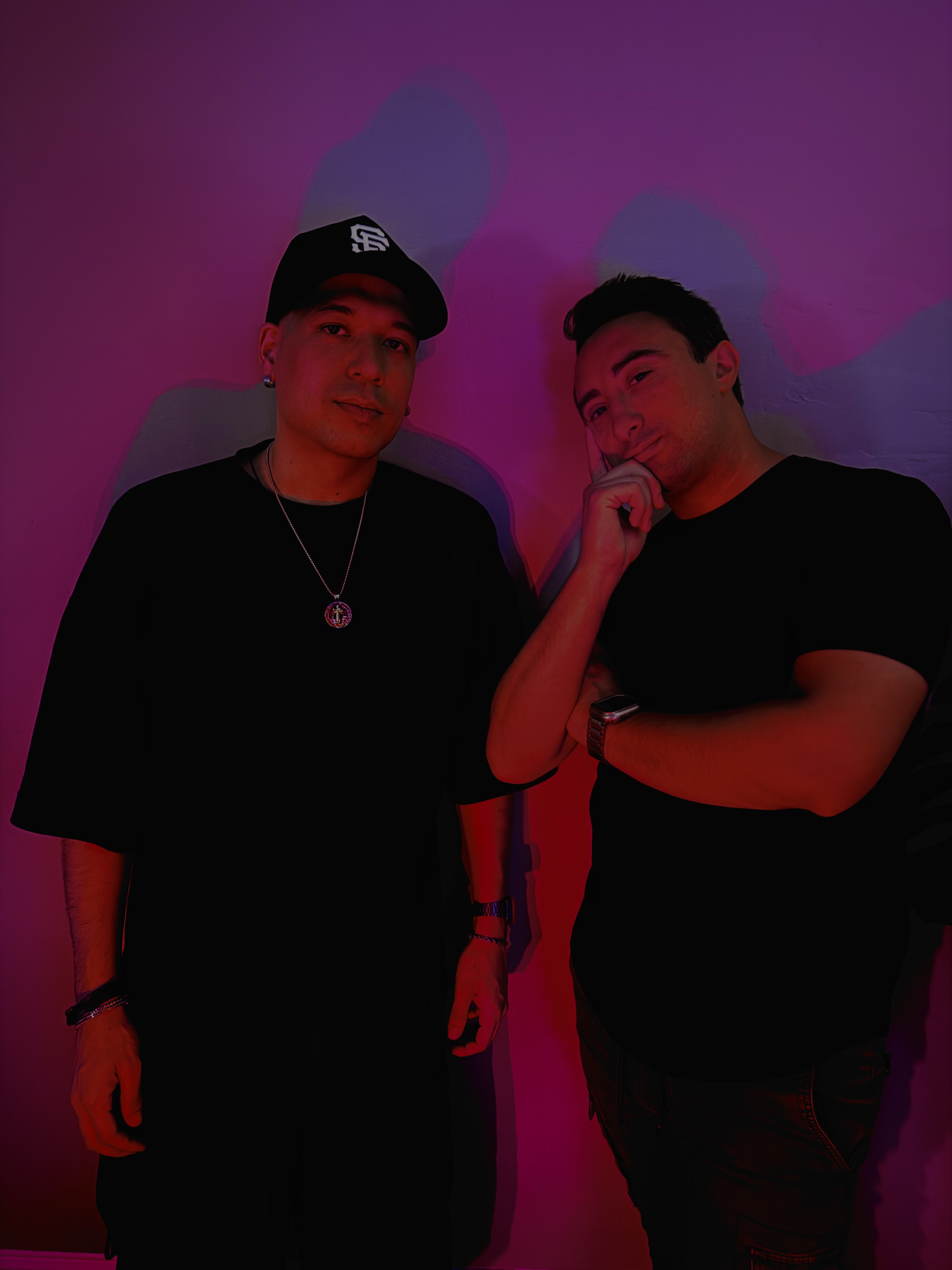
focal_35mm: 24
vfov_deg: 71.6
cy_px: 635
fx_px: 880
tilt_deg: -13.5
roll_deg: -0.3
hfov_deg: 56.8
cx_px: 476
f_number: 1.78
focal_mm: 6.76
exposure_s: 1/15
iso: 1600
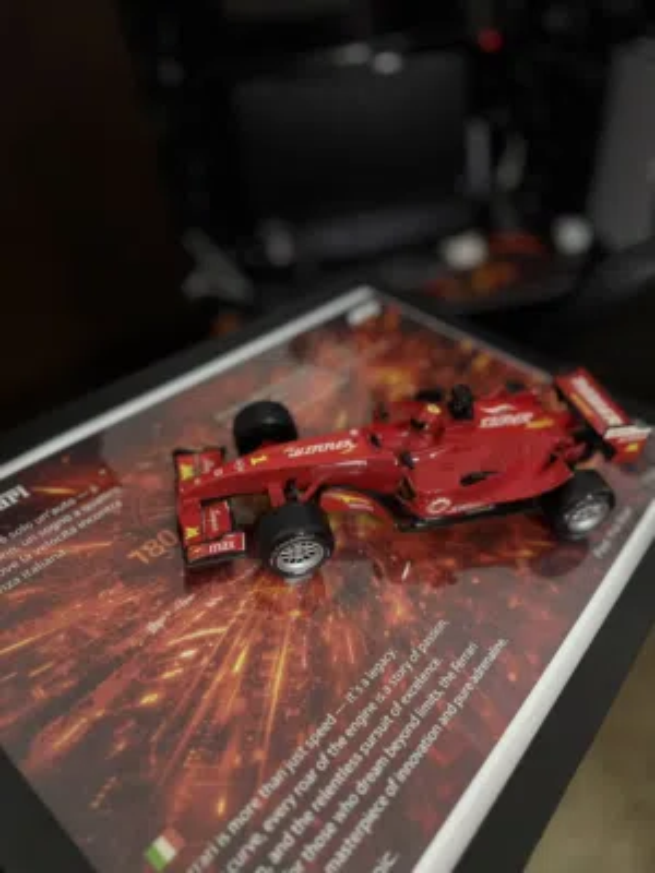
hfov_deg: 56.8
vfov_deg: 71.6
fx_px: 606
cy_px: 436
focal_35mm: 24
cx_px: 328
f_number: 1.78
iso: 160
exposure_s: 1/50
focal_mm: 6.76
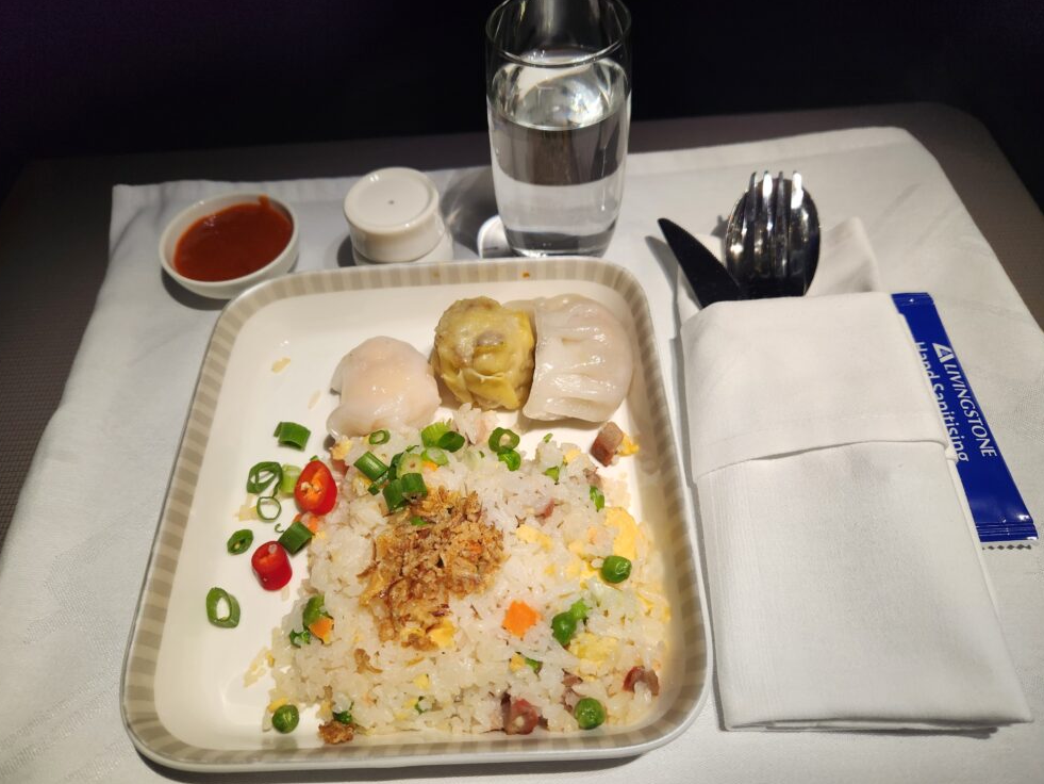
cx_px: 512
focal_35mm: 24
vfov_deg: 56.8
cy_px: 403
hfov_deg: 71.6
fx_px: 724
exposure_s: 1/100
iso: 160
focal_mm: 5.4
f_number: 1.8
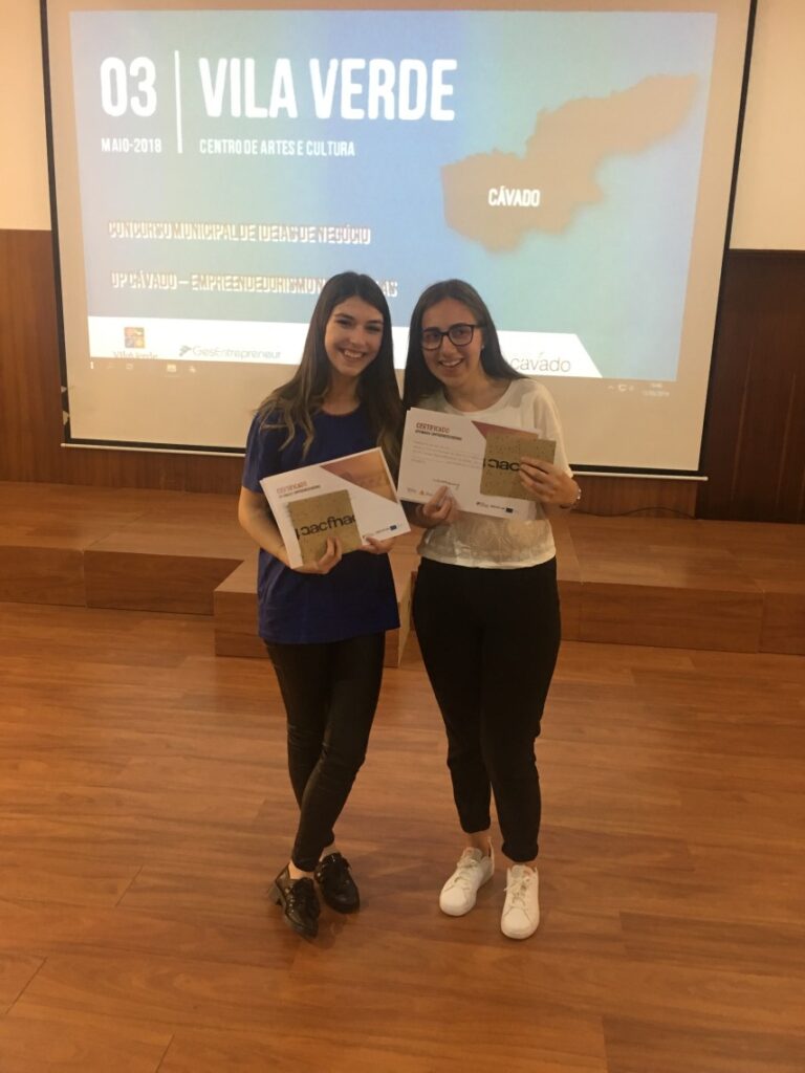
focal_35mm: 29
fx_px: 899
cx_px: 402
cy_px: 536
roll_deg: -2.4
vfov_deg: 61.7
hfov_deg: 48.2
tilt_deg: -12.9
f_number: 2.2
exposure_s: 1/10
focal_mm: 4.15
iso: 100
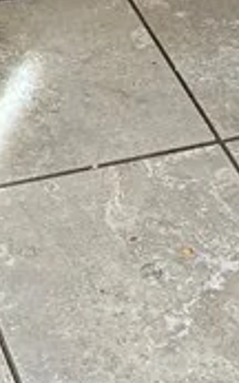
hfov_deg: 8.0
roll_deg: -2.2
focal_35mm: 163
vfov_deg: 10.8
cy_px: -549
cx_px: 62
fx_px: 1700
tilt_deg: -15.9
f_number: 1.5
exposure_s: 1/120
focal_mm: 5.7
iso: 40
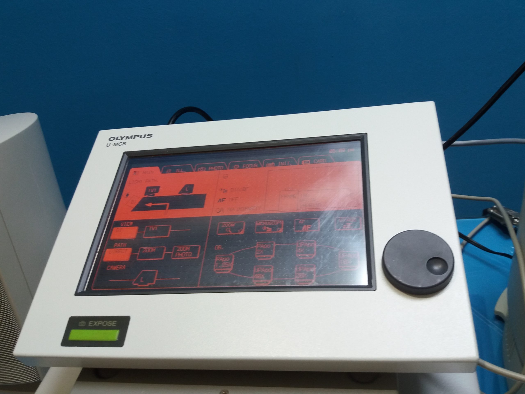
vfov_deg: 49.7
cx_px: 262
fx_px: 425
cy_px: 197
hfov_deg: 63.4
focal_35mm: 28
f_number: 1.9
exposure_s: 1/33
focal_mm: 3.7
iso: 80
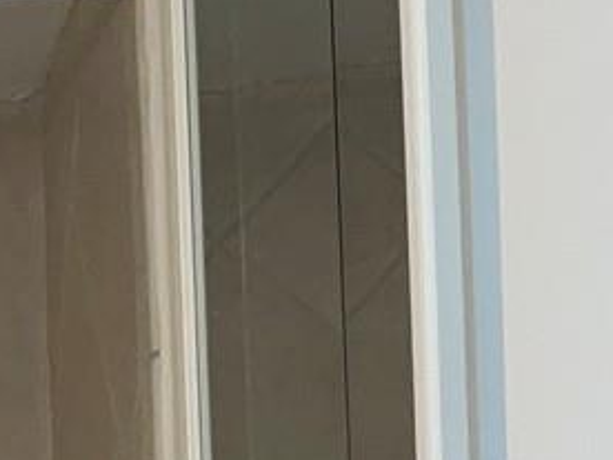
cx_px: -415
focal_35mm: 168
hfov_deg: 11.1
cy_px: 1147
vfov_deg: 8.1
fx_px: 2975
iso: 20
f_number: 1.8
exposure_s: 1/60
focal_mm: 3
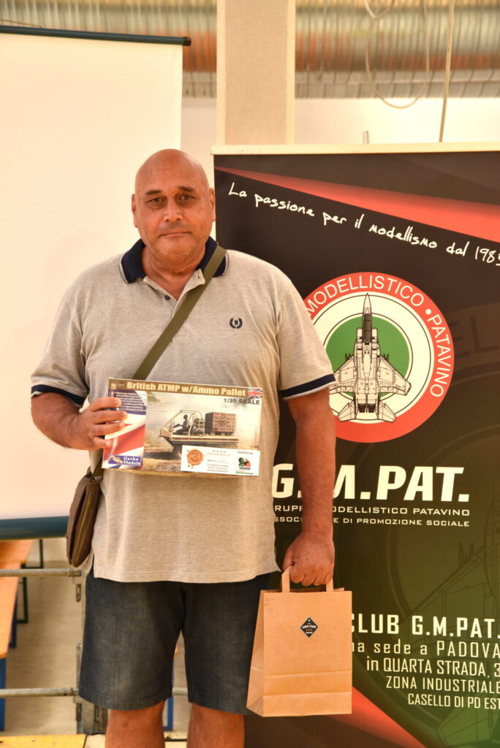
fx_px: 1560
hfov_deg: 18.2
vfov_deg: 27.0
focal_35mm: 75
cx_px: 250
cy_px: 374
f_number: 7.1
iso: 500
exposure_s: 1/40
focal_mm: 75
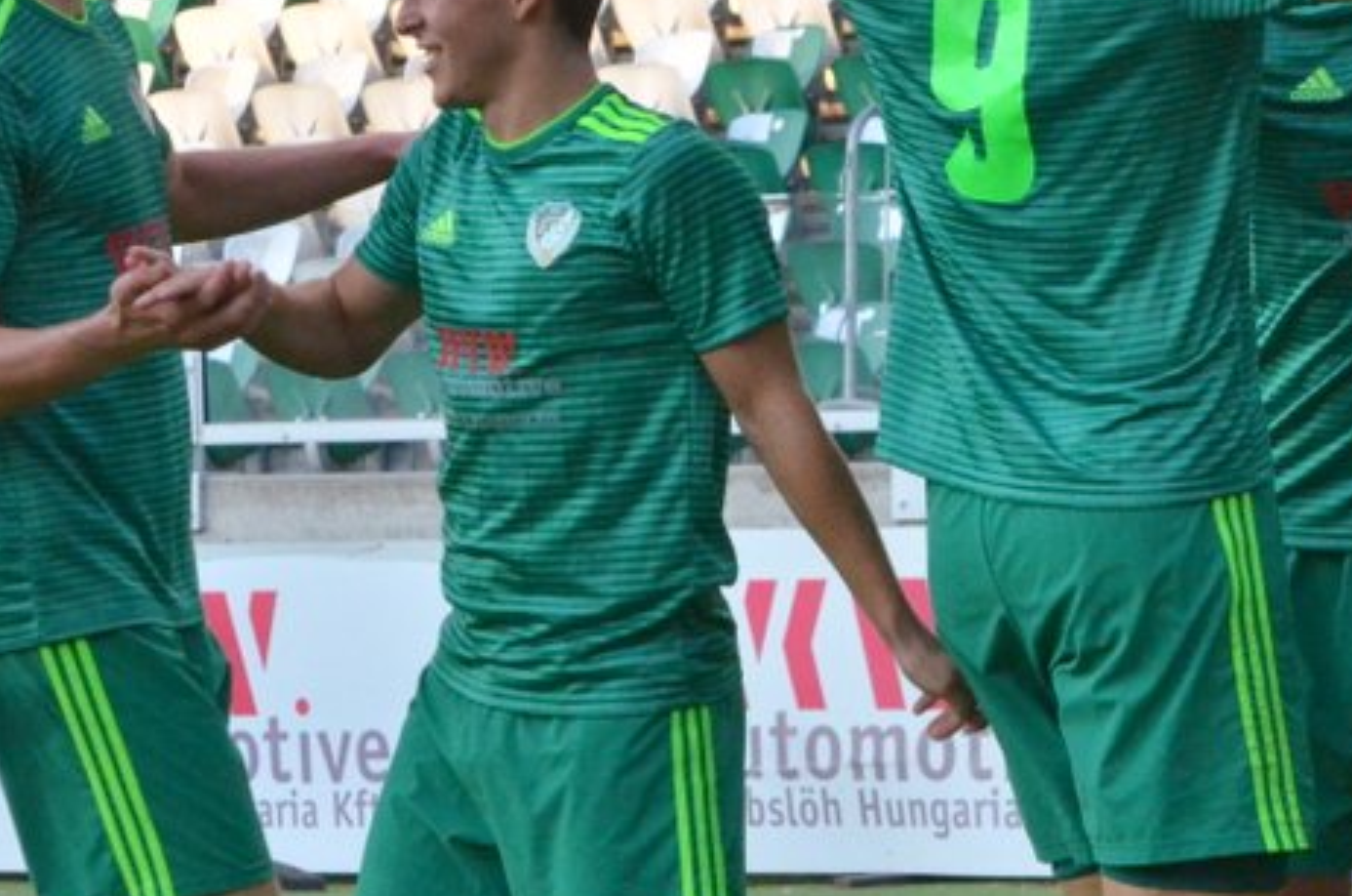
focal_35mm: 273
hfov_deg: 7.5
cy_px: 508
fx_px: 10231
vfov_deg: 5.0
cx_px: 1279
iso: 2000
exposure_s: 1/1000
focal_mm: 70
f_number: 8
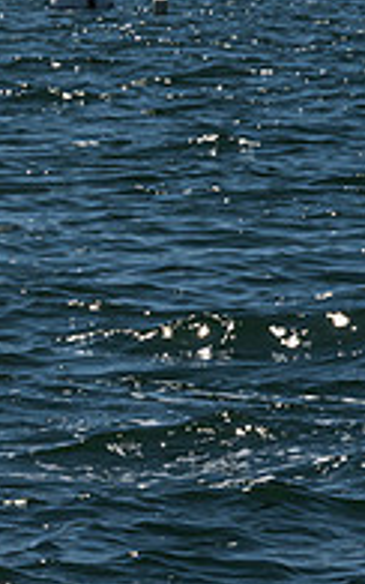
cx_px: -573
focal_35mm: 494
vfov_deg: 4.2
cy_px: 20
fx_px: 7857
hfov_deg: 2.6
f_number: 16
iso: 250
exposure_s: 1/640
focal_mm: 120
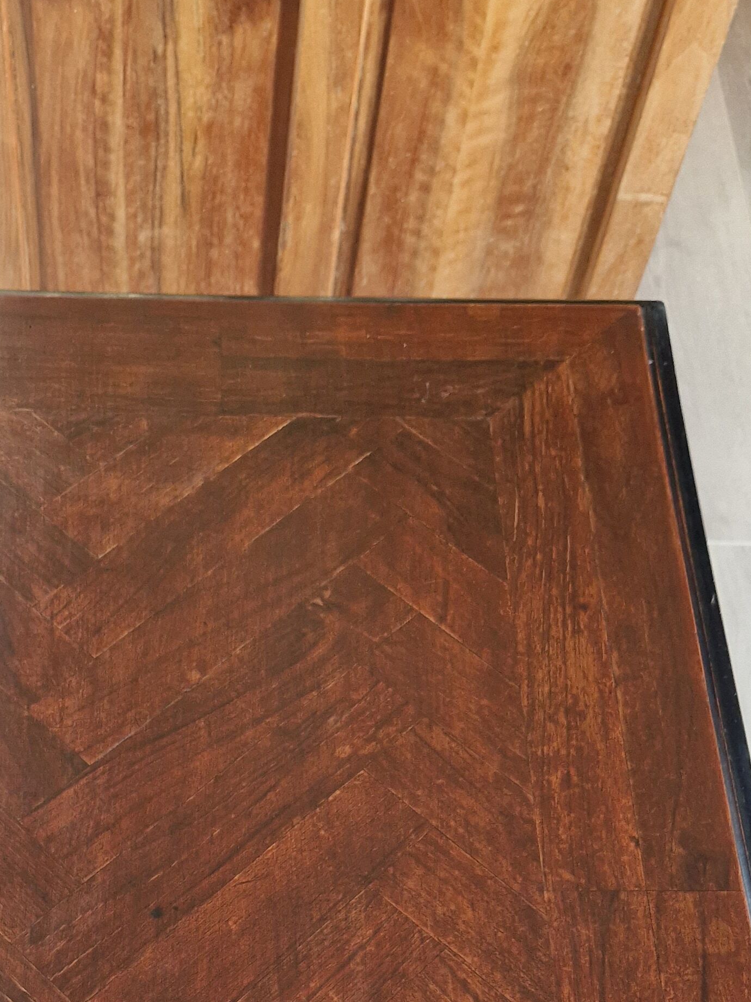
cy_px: 1084
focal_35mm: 50
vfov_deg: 33.6
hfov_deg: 28.7
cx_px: 189
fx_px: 1446
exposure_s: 1/100
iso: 250
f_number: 1.8
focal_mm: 5.4
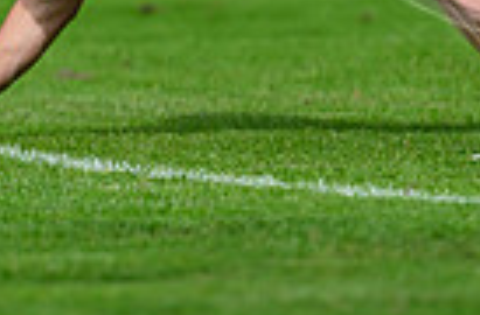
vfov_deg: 0.6
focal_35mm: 2346
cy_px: -191
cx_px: 202
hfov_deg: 0.9
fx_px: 31138
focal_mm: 400
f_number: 3.5
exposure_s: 1/6400
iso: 500
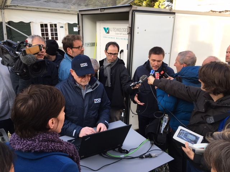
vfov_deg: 48.2
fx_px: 193
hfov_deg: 61.7
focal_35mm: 29
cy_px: 86
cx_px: 115
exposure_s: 1/102
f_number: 2.2
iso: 25
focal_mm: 4.15
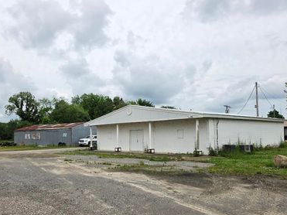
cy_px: 126
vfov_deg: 45.2
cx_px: 127
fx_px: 257
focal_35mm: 31
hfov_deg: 58.2
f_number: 1.4
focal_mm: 6.5
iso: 64
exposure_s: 1/7622
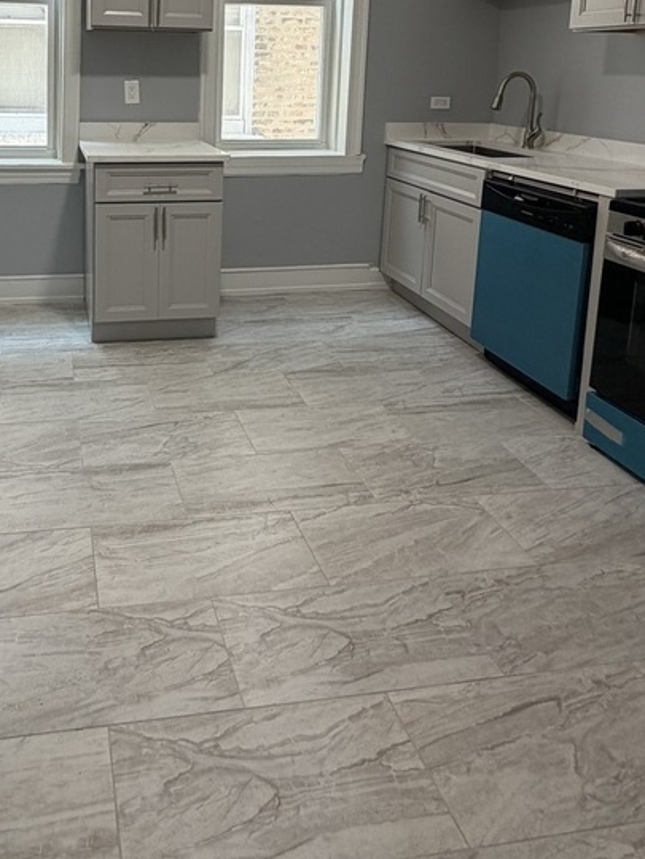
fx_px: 696
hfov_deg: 47.6
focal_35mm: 28
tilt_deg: -8.3
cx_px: 150
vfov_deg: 58.3
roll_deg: -1.9
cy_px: 165
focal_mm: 2.22
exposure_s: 1/60
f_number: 2.2
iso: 160
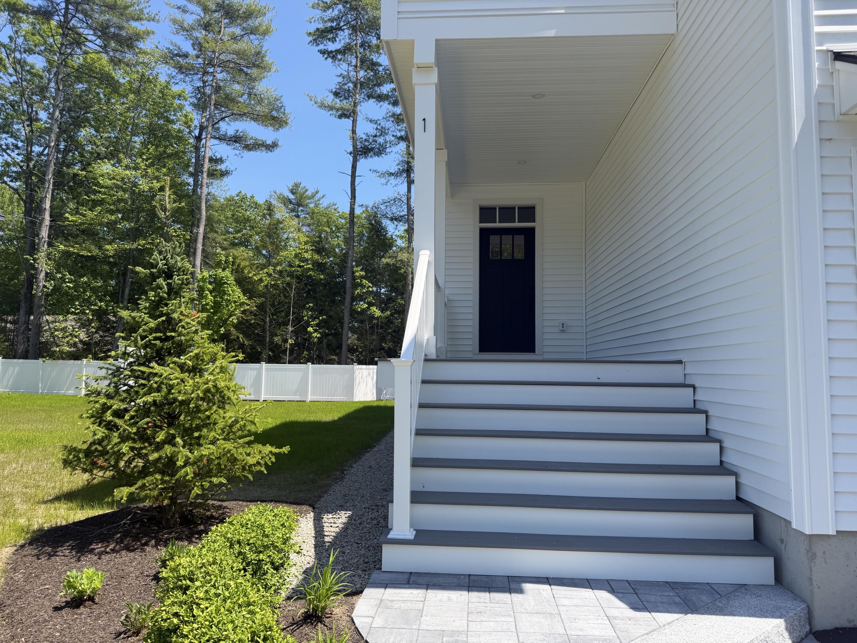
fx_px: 594
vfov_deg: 56.8
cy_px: 322
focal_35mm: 24
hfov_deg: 71.6
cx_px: 428
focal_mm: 6.76
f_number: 1.78
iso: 80
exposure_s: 1/2611
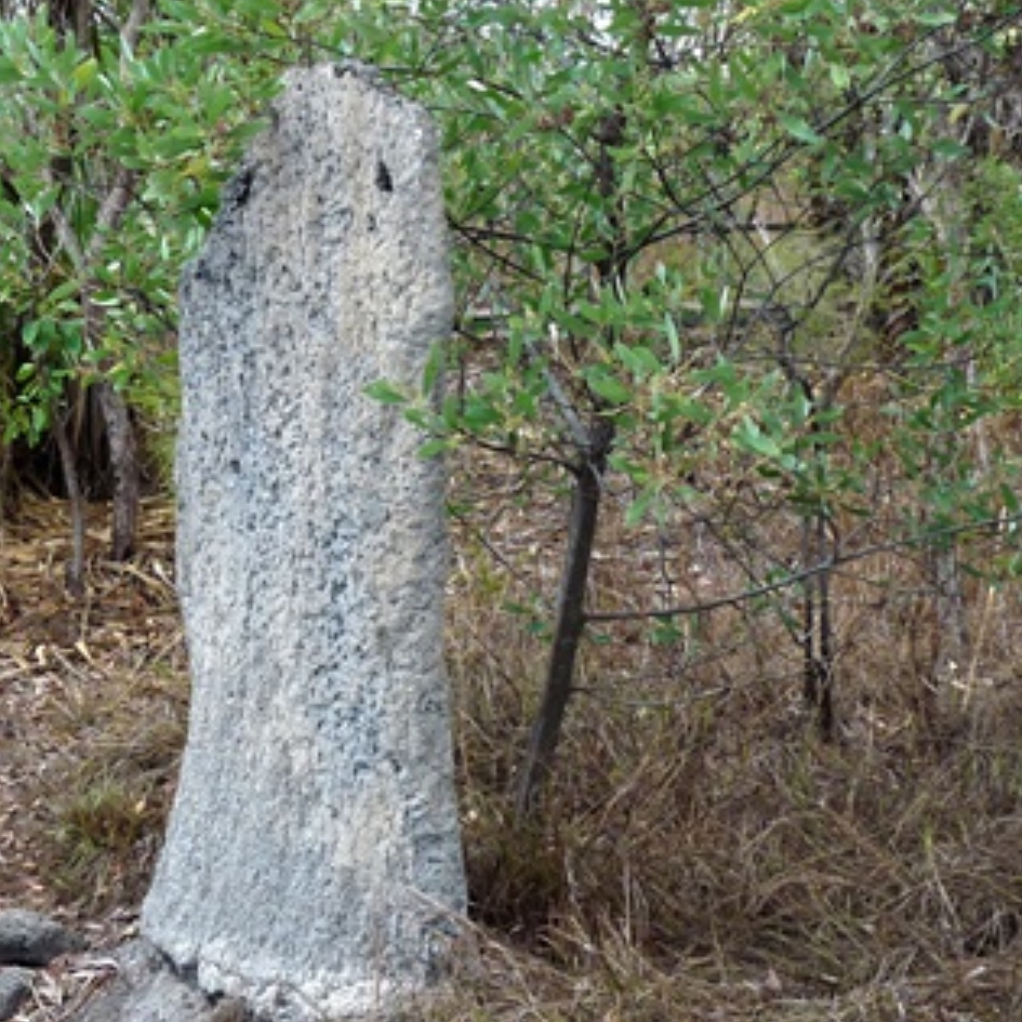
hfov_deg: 28.9
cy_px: 537
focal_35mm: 59
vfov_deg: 29.1
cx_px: 341
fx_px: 1971
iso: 100
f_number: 4.5
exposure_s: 1/200
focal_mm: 5.2
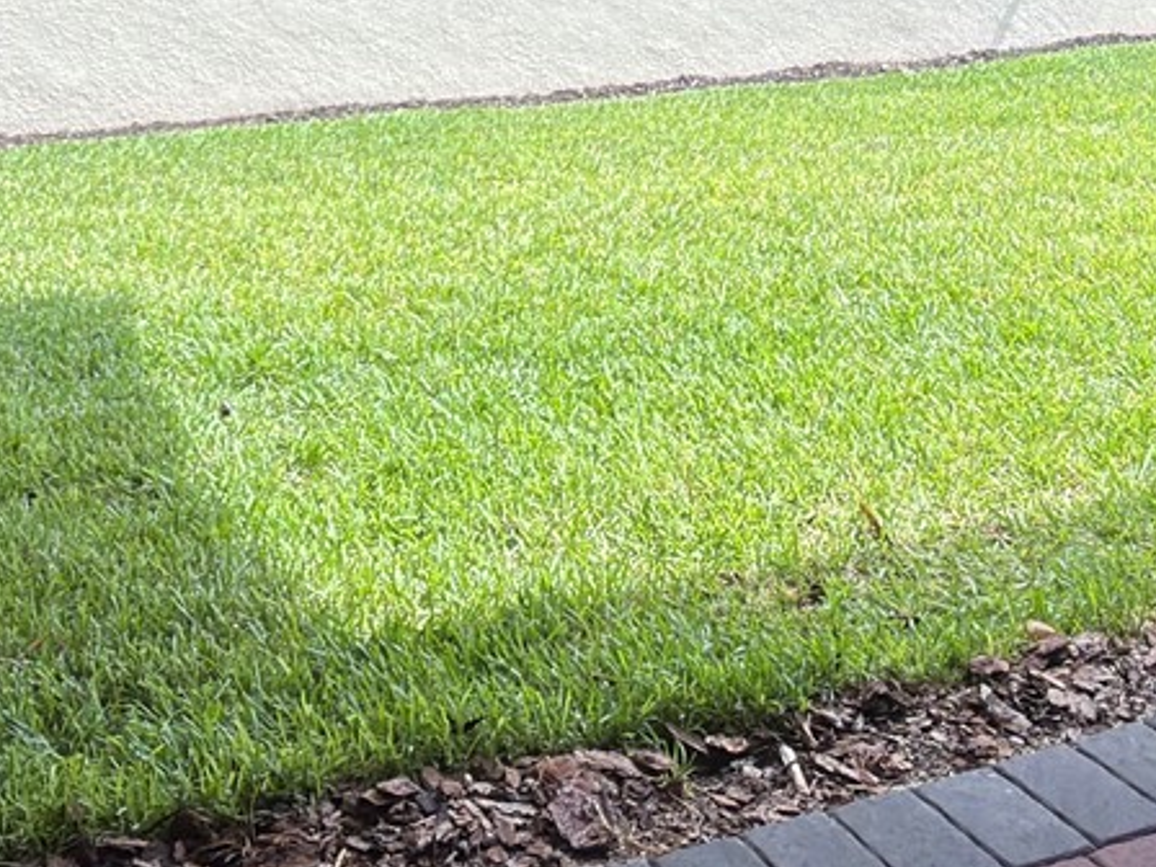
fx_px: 1670
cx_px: 354
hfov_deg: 37.6
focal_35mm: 50
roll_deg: +1.5
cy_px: -248
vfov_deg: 25.3
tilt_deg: +2.1
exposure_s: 1/332
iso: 16
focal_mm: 2.22
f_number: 2.2
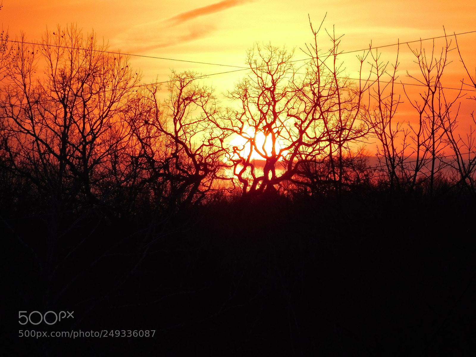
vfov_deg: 2.9
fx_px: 7068
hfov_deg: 3.9
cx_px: 238
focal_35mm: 514
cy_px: 178
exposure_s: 1/200
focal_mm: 91.2
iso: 125
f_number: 6
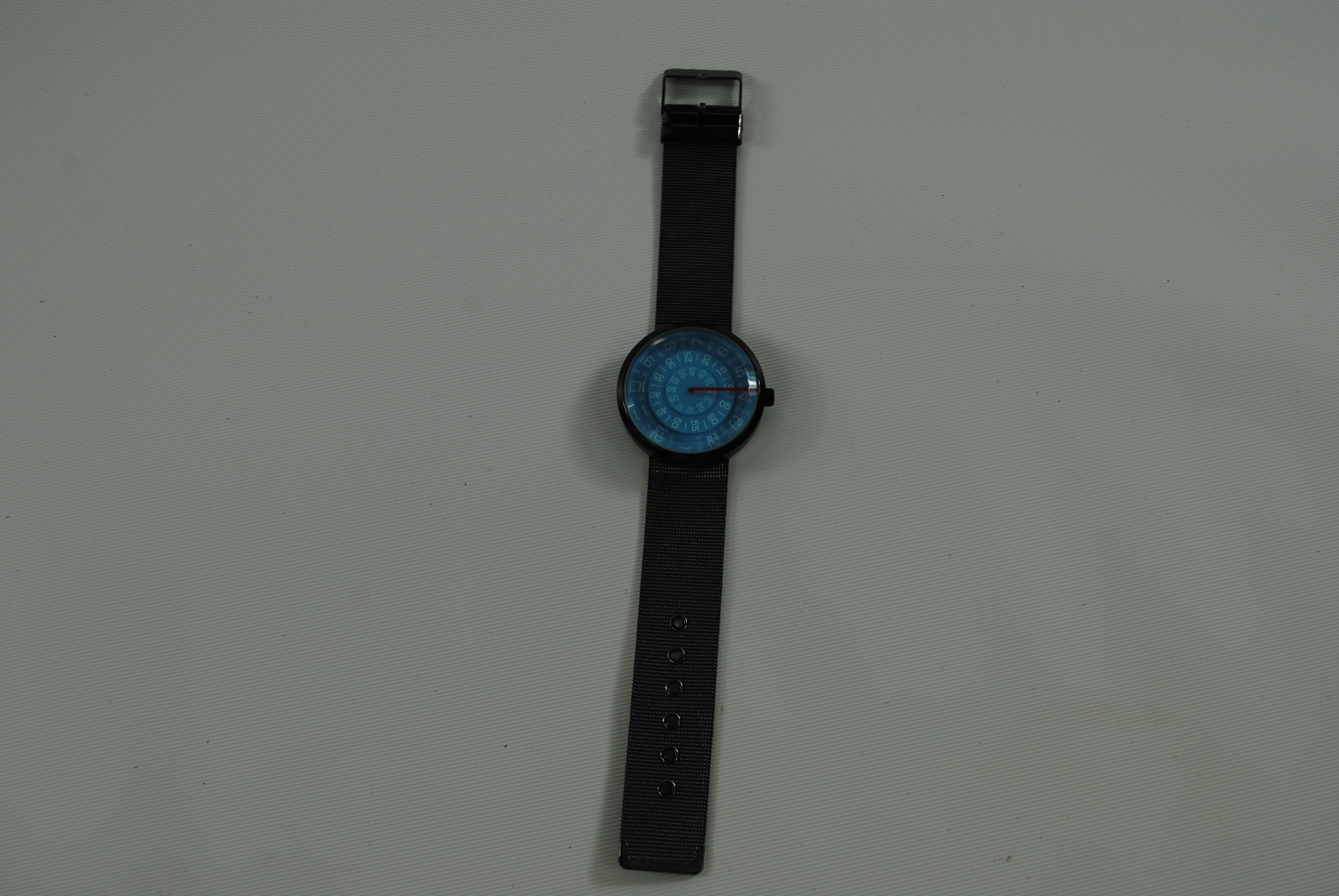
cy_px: 448
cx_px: 670
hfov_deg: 53.1
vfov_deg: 37.0
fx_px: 1341
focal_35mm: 36
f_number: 5.6
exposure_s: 1/125
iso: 200
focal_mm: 24
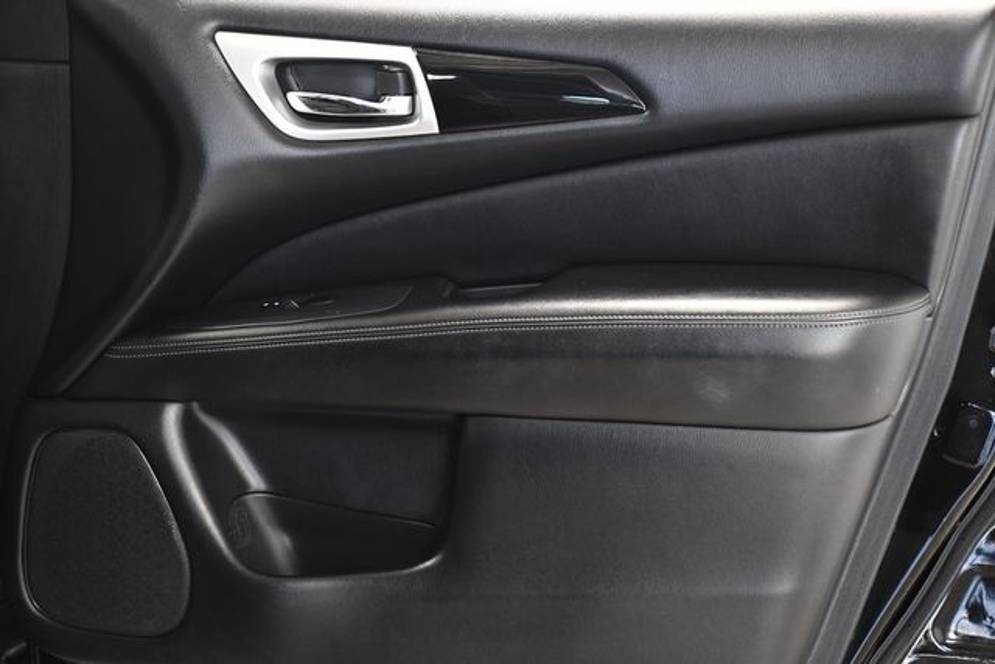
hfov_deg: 28.1
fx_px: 1990
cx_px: 498
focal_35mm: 72
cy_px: 332
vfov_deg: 18.9
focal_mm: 48
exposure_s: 1/125
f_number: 4.5
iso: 2500
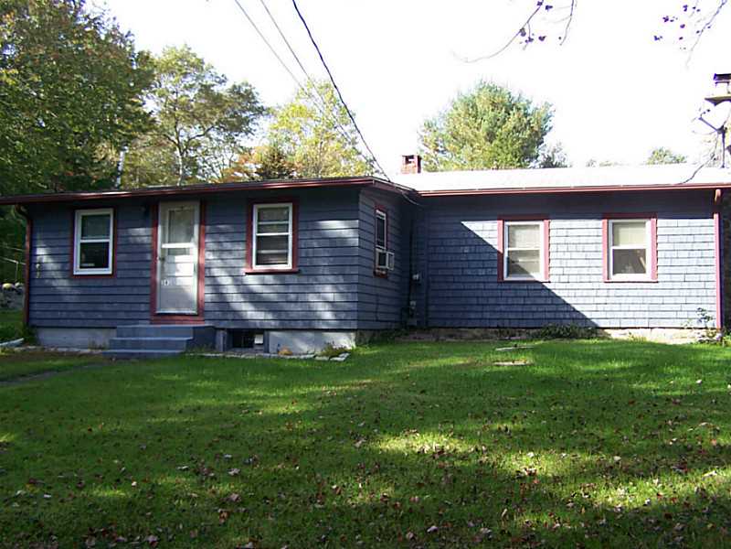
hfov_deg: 49.0
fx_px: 802
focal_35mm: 38
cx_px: 366
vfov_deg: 37.7
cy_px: 274
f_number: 2.8
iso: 64
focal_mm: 6.3
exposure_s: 1/160
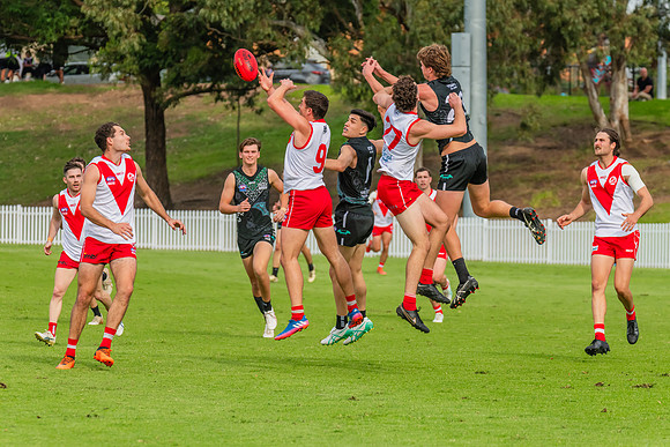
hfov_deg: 7.6
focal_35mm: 269
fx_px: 5011
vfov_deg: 5.1
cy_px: 238
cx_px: 331
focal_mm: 250
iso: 800
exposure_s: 1/1600
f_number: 7.1
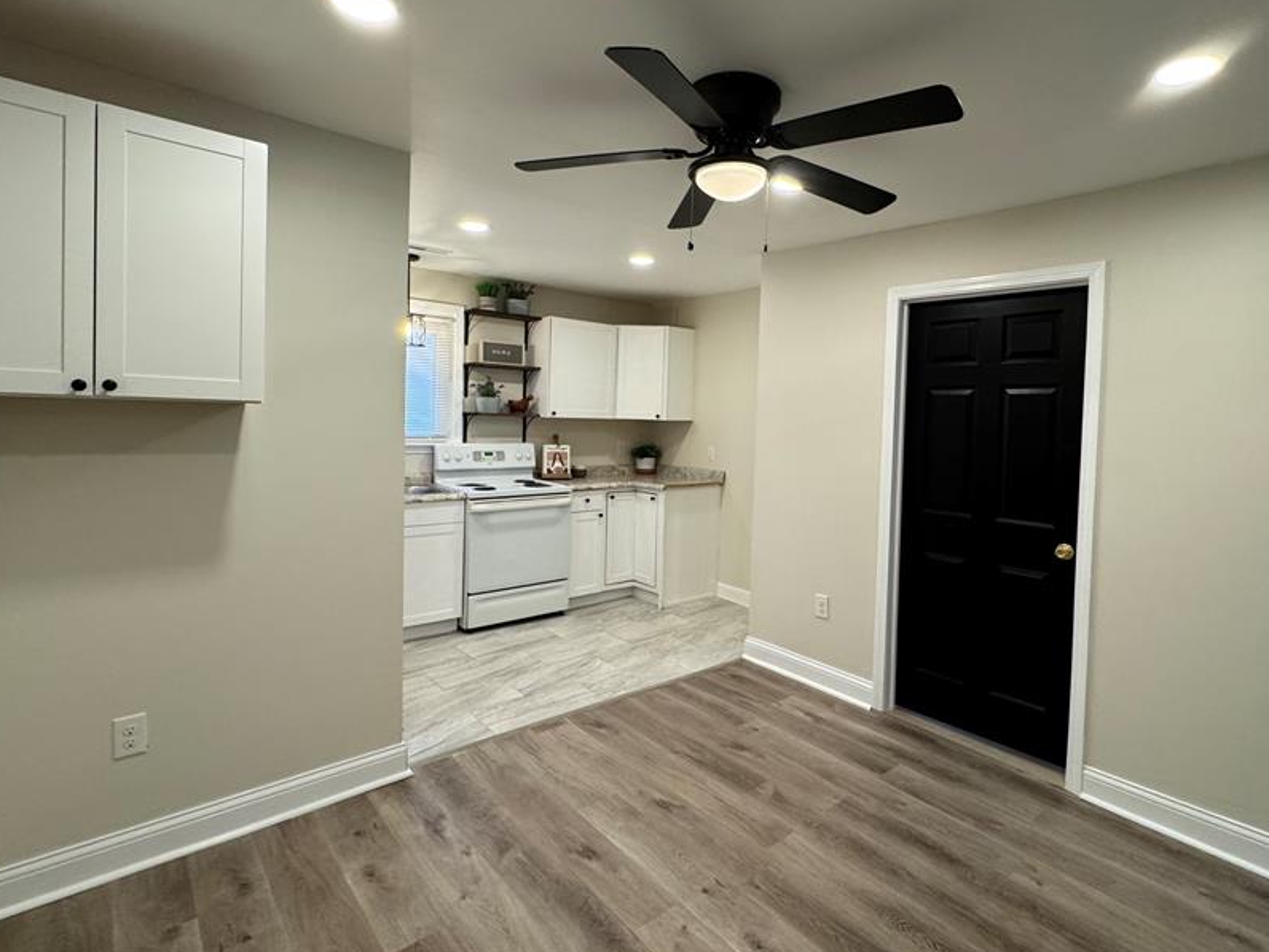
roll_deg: -1.8
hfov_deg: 87.7
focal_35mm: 18
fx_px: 660
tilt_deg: -1.9
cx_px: 670
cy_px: 437
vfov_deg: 71.5
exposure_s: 1/120
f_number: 2.2
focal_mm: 2.22
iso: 200
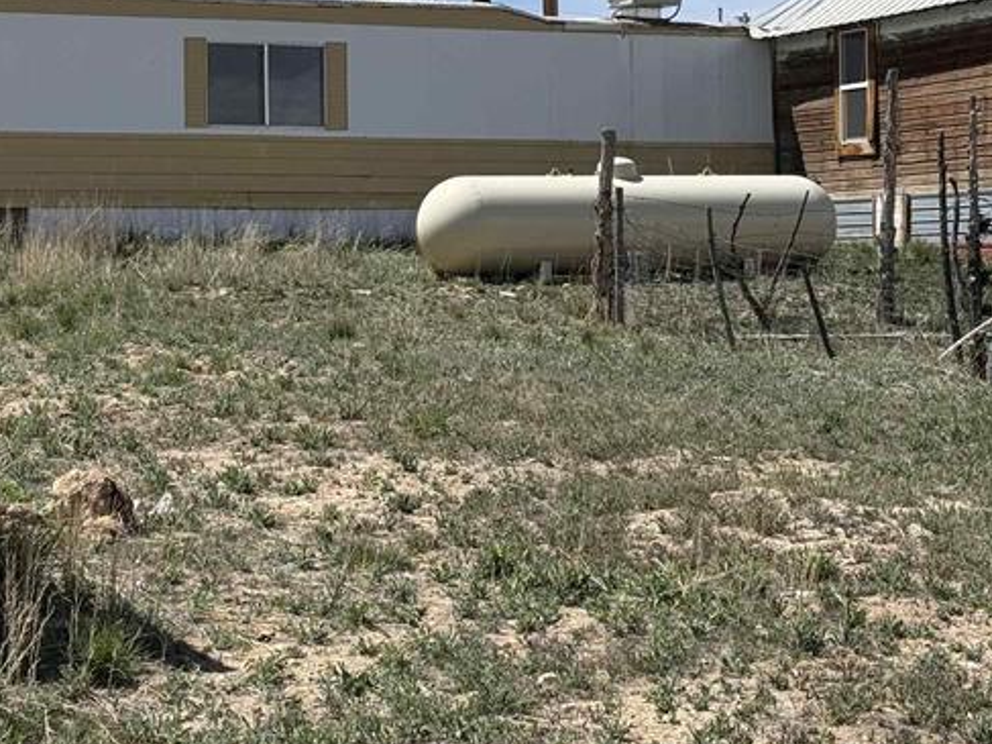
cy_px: 220
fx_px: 2894
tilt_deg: +3.0
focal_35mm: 101
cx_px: 416
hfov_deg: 19.4
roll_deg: -0.2
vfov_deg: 14.6
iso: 64
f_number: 1.78
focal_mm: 6.76
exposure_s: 1/5208
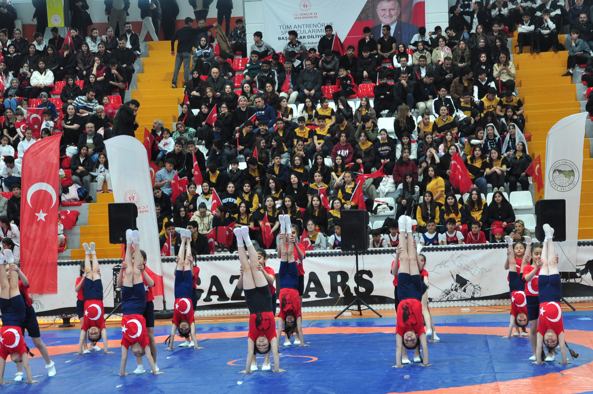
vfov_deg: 17.0
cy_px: 237
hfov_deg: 25.4
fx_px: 1316
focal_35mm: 80
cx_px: 314
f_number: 4.2
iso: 400
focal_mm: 40
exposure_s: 1/40
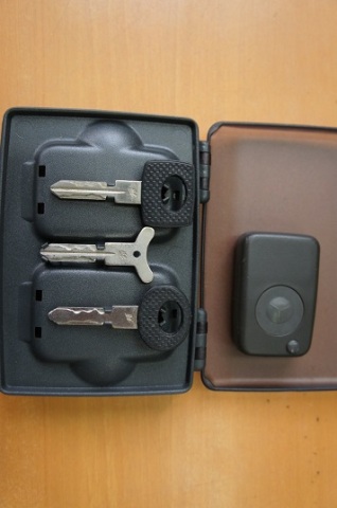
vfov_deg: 57.3
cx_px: 168
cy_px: 254
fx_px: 465
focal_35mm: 33
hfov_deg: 39.8
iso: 400
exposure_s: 1/160
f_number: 4
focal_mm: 22
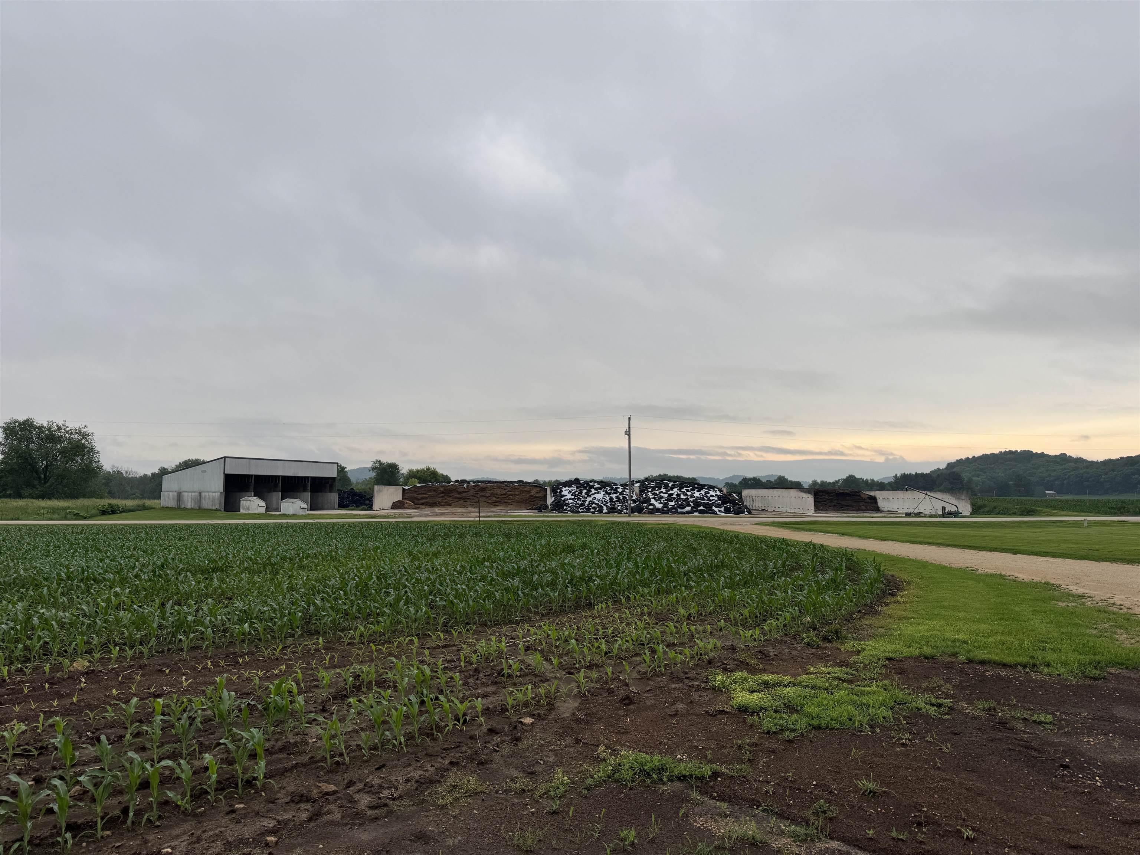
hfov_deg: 71.6
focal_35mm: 24
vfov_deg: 56.8
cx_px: 570
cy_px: 428
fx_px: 790
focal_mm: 6.76
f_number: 1.78
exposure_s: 1/912
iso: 80
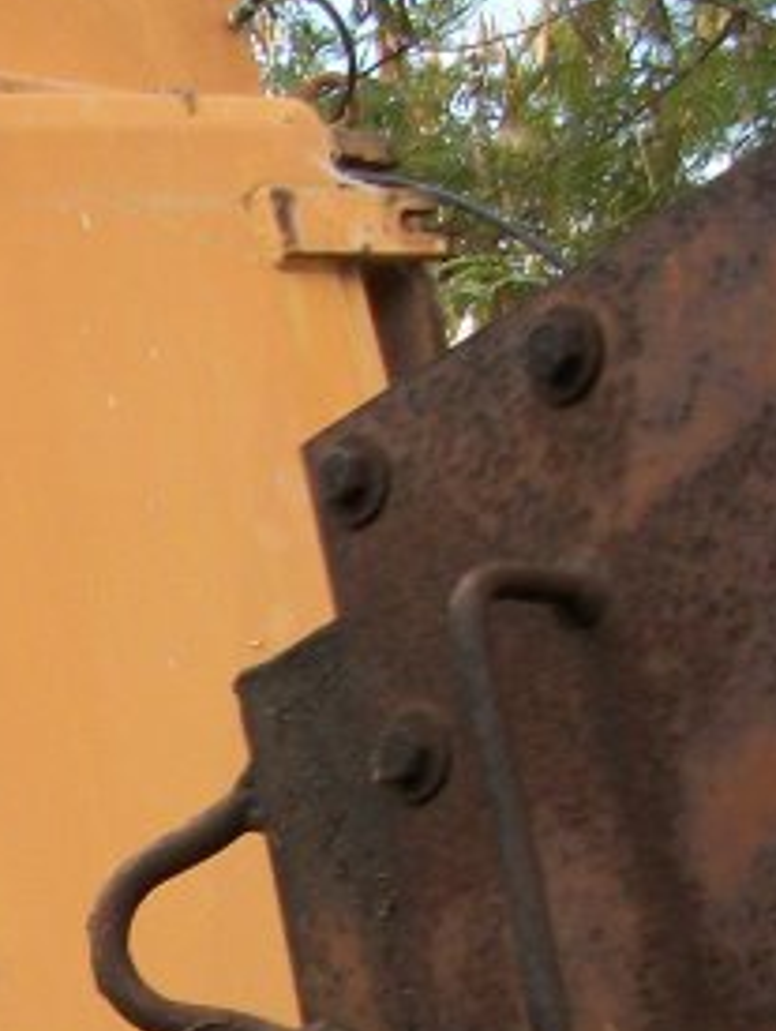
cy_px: 1323
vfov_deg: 15.7
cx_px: -641
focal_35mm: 119
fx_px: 3549
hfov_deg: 11.5
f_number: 2.9
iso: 129
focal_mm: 5.7
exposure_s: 1/500
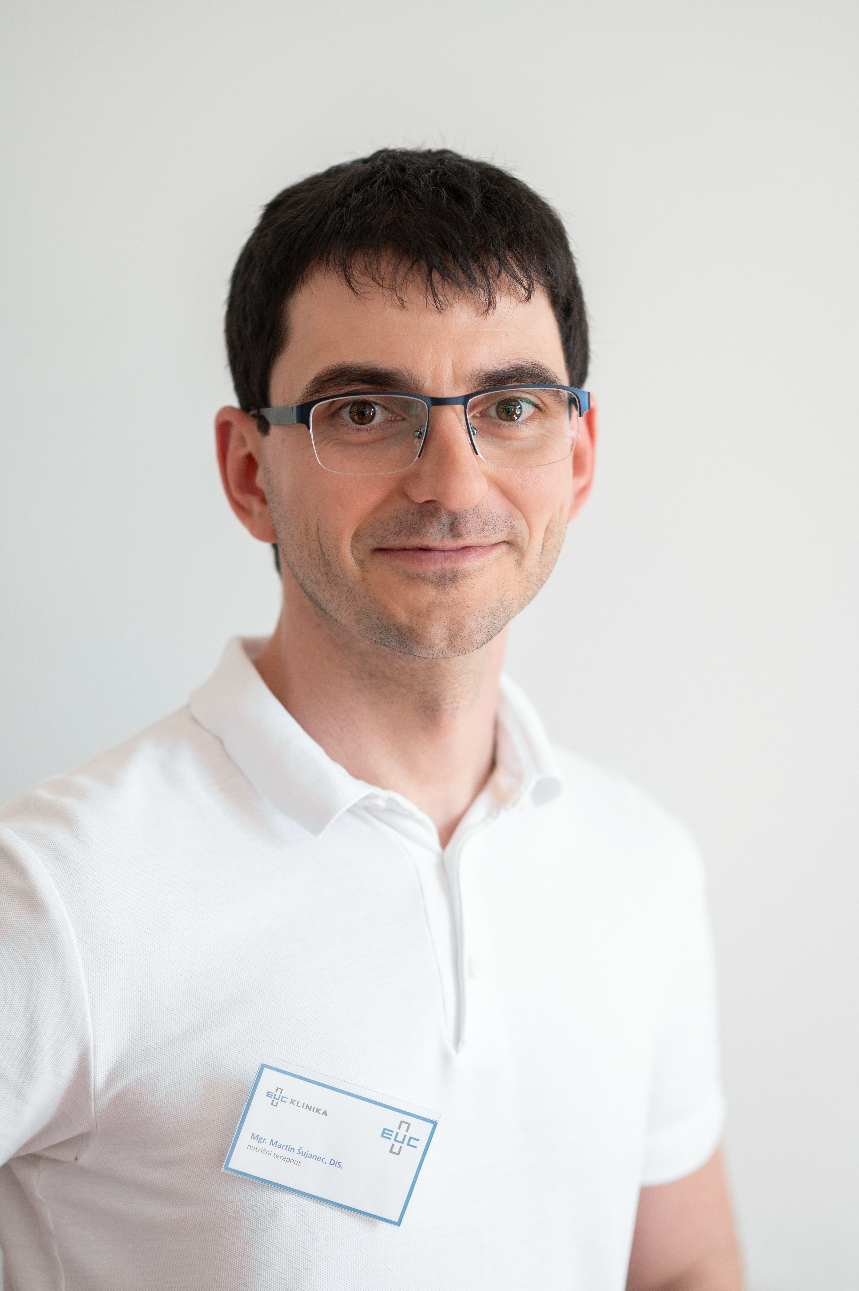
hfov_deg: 16.1
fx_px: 3046
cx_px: 430
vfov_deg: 23.9
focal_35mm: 85
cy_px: 646
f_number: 2.2
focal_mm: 85
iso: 640
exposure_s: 1/800
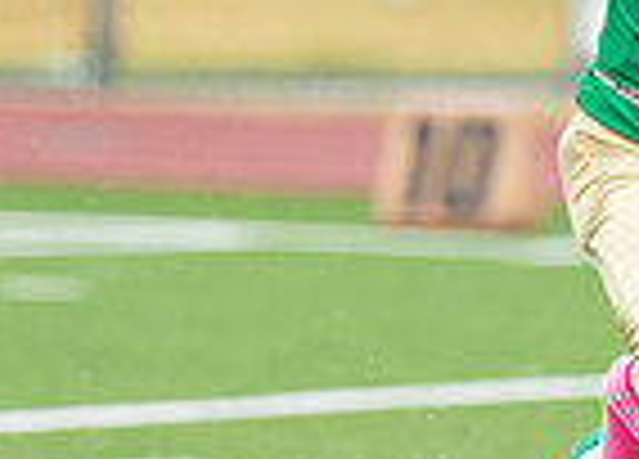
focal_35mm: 1245
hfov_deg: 1.6
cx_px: 708
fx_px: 22638
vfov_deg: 1.2
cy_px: 6
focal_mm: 194
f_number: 2.8
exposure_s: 1/1000
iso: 500
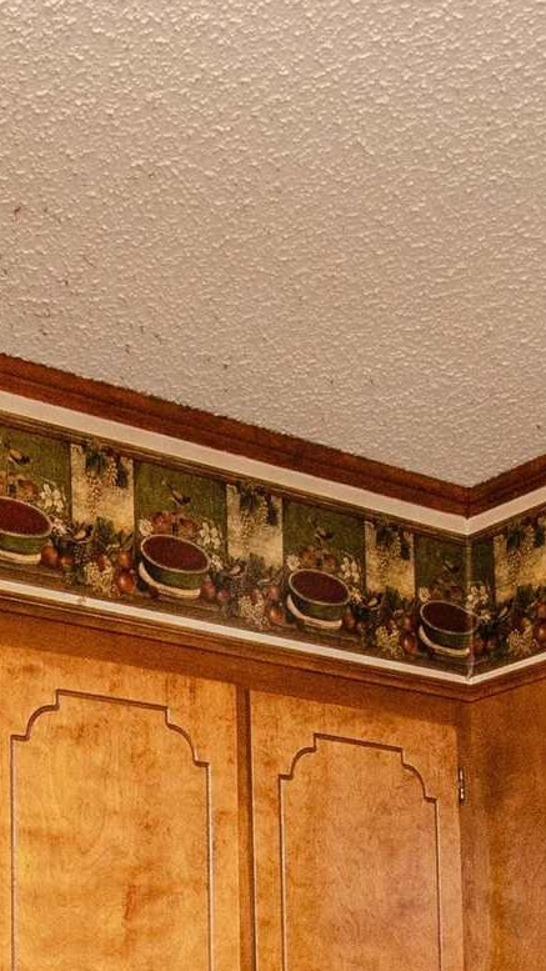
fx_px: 1596
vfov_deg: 30.2
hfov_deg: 18.6
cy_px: 1077
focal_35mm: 62
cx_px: -59
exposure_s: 1/60
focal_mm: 10
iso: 640
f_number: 9
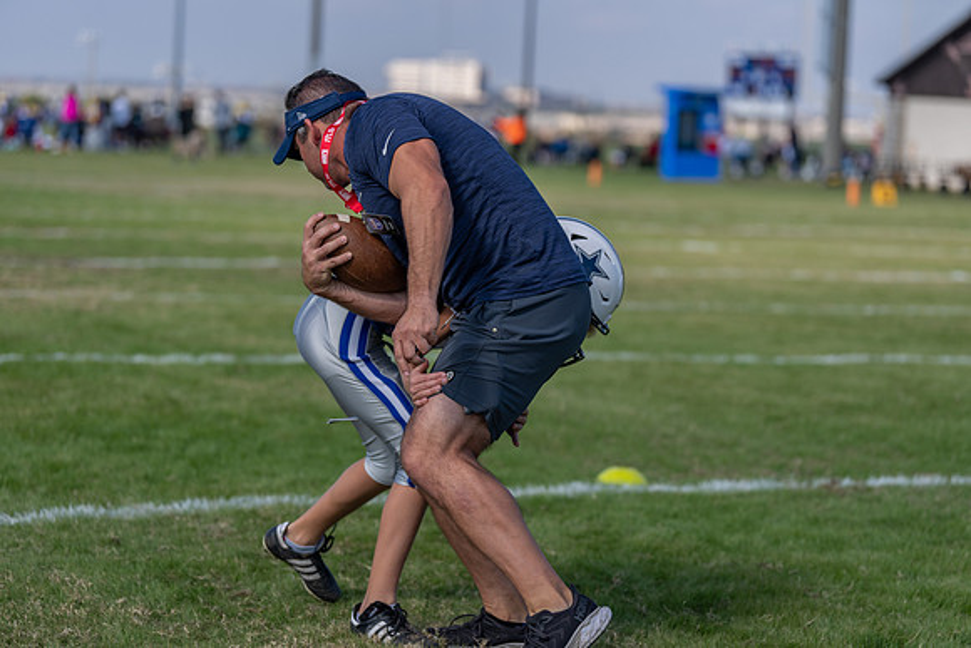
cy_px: 324
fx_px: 2860
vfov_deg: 12.9
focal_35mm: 106
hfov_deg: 19.3
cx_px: 486
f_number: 2.8
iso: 100
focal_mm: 106
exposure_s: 1/2000
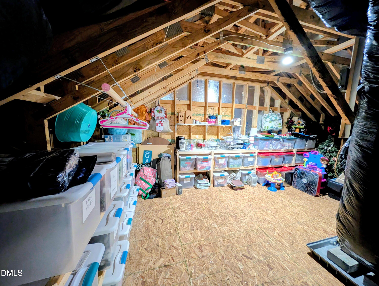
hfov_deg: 110.5
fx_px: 132
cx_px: 190
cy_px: 143
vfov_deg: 94.6
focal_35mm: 12
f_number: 1.7
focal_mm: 2.02
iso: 497
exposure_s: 1/24
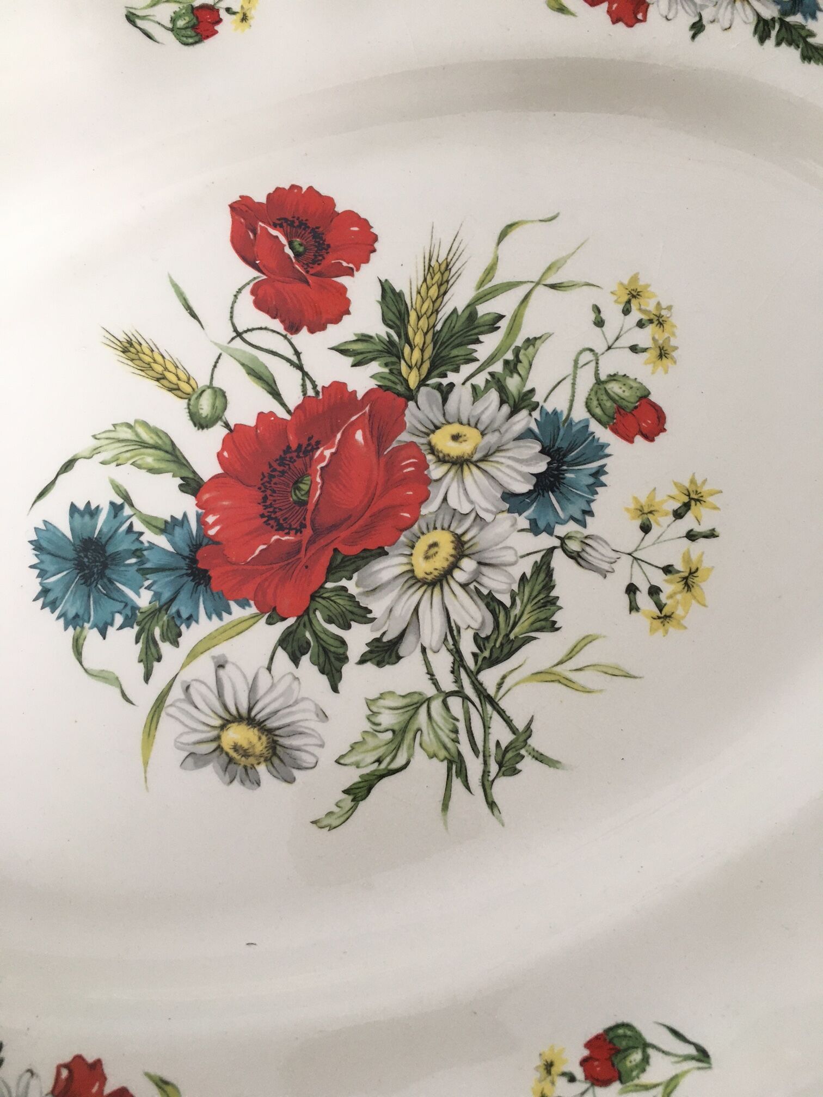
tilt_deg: -74.5
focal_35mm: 29
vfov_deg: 61.7
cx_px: 412
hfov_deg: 48.2
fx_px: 919
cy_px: 548
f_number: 2.2
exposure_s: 1/33
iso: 50
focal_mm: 4.15
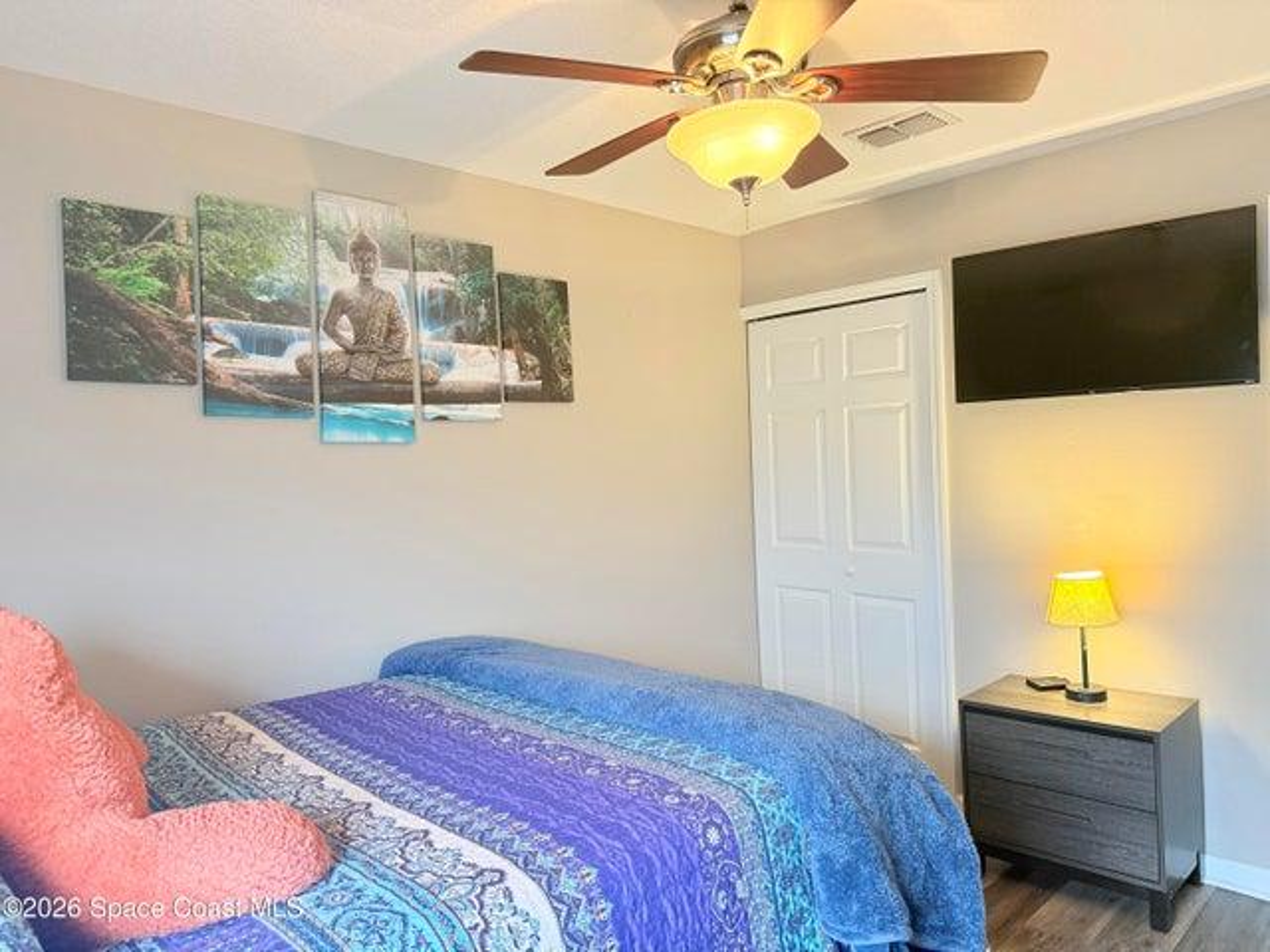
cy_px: 476
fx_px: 881
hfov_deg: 71.6
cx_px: 635
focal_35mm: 24
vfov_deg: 56.8
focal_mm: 6.76
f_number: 1.78
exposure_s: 1/60
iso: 200
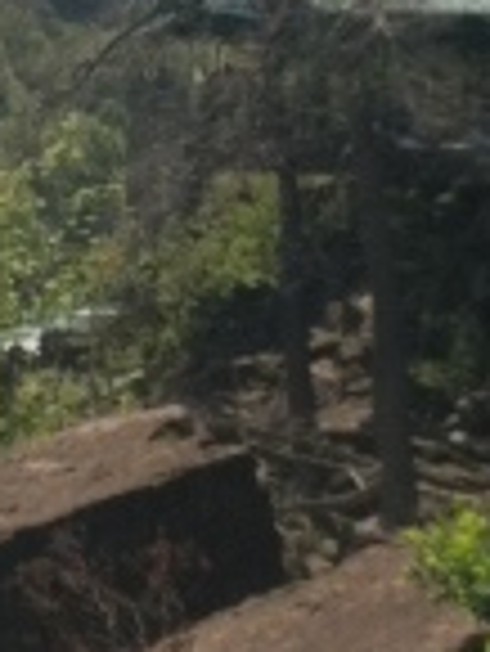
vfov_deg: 7.7
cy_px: 187
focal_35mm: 258
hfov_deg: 5.8
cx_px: 85
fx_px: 4862
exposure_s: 1/968
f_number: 2.8
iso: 80
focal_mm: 3.85
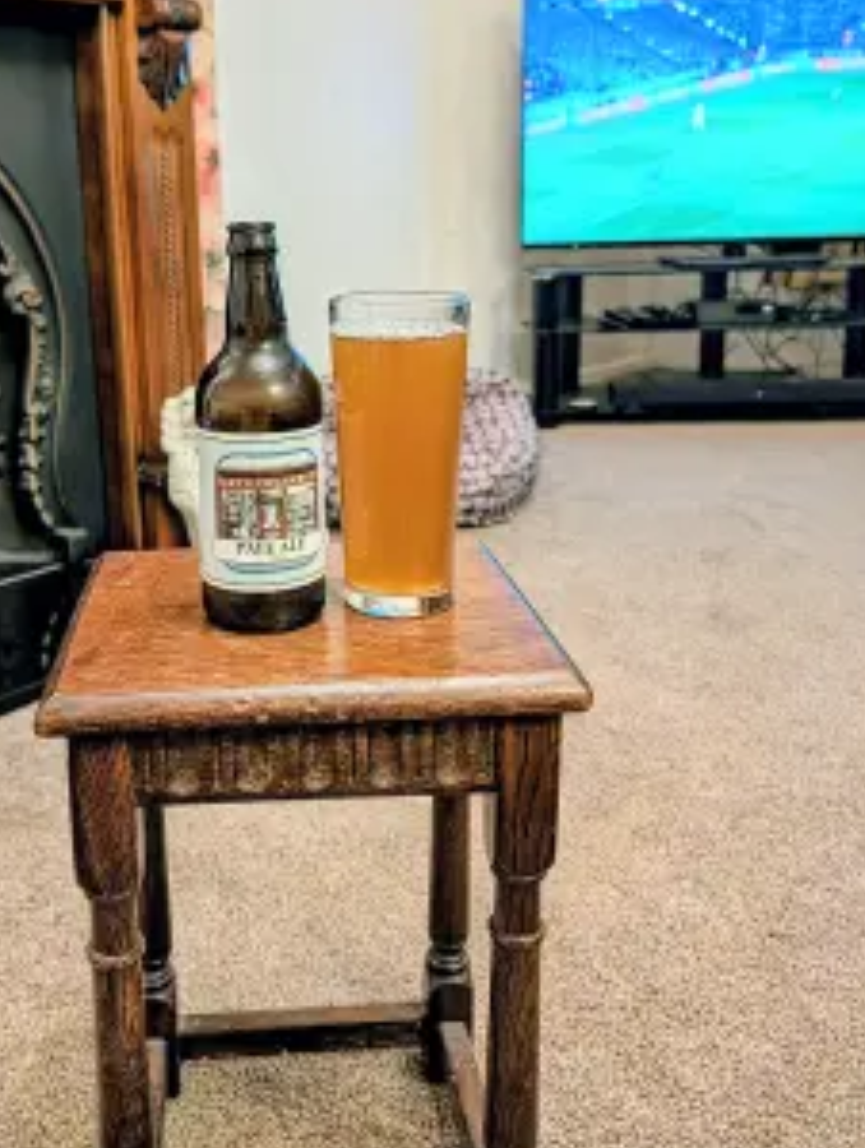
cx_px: 316
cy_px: 440
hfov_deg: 43.9
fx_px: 1063
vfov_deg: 56.2
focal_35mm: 32
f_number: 1.68
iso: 61
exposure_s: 1/25
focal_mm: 6.9
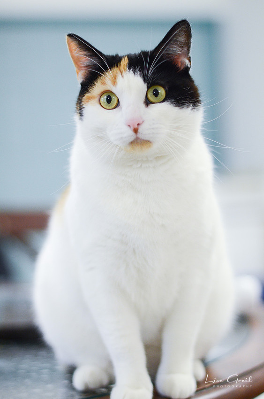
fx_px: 829
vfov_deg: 27.0
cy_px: 200
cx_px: 132
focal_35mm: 75
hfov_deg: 18.1
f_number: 1.8
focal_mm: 50
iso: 1000
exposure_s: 1/400
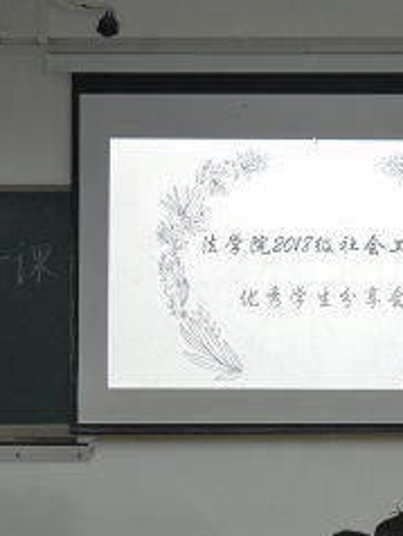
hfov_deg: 11.6
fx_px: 1968
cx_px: 342
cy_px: 278
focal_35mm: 127
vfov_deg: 15.5
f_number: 4.5
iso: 1600
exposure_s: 1/100
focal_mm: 42
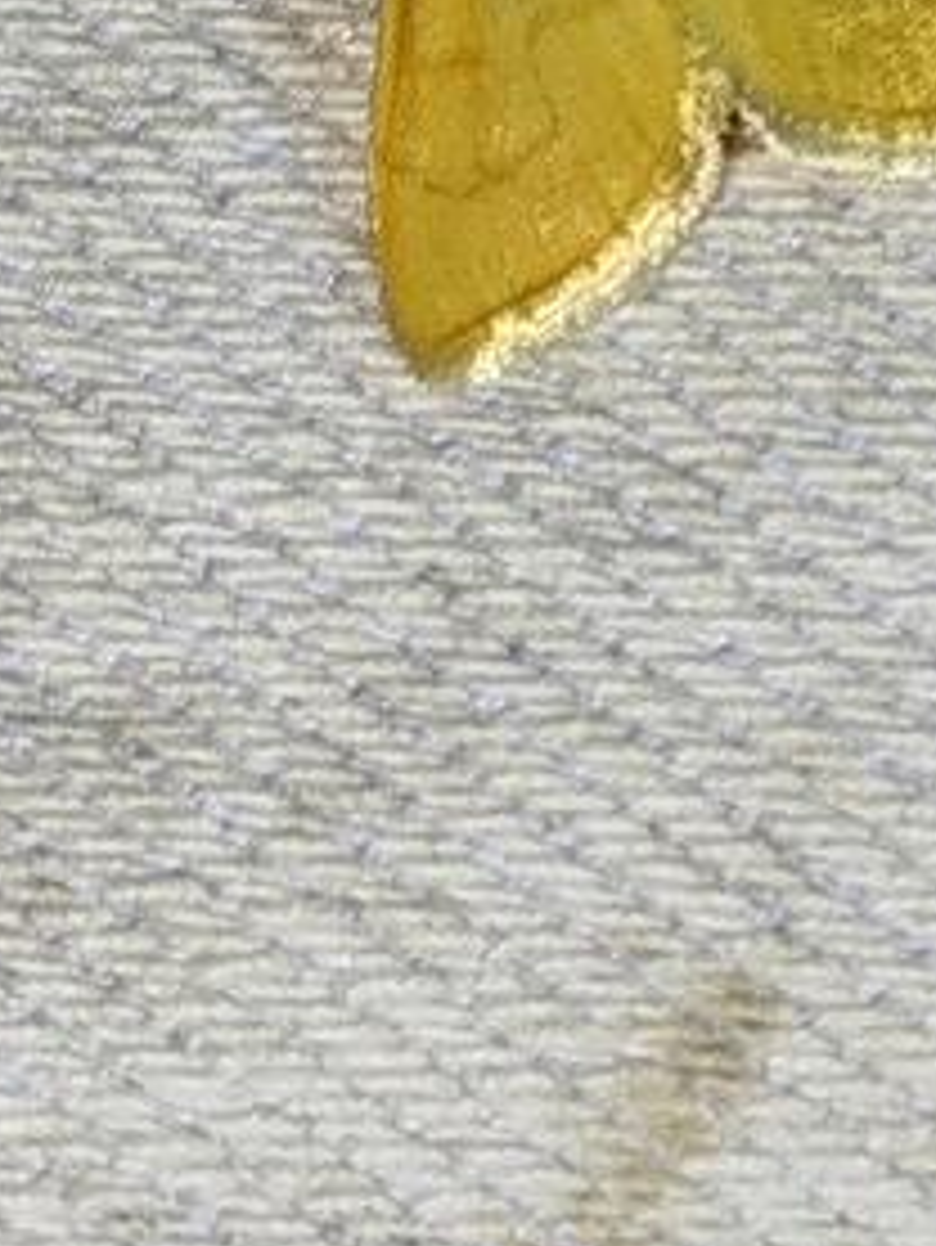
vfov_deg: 10.1
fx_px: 6989
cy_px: 90
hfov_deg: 7.7
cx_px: 504
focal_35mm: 194
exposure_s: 1/50
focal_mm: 5.31
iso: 64
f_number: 1.7
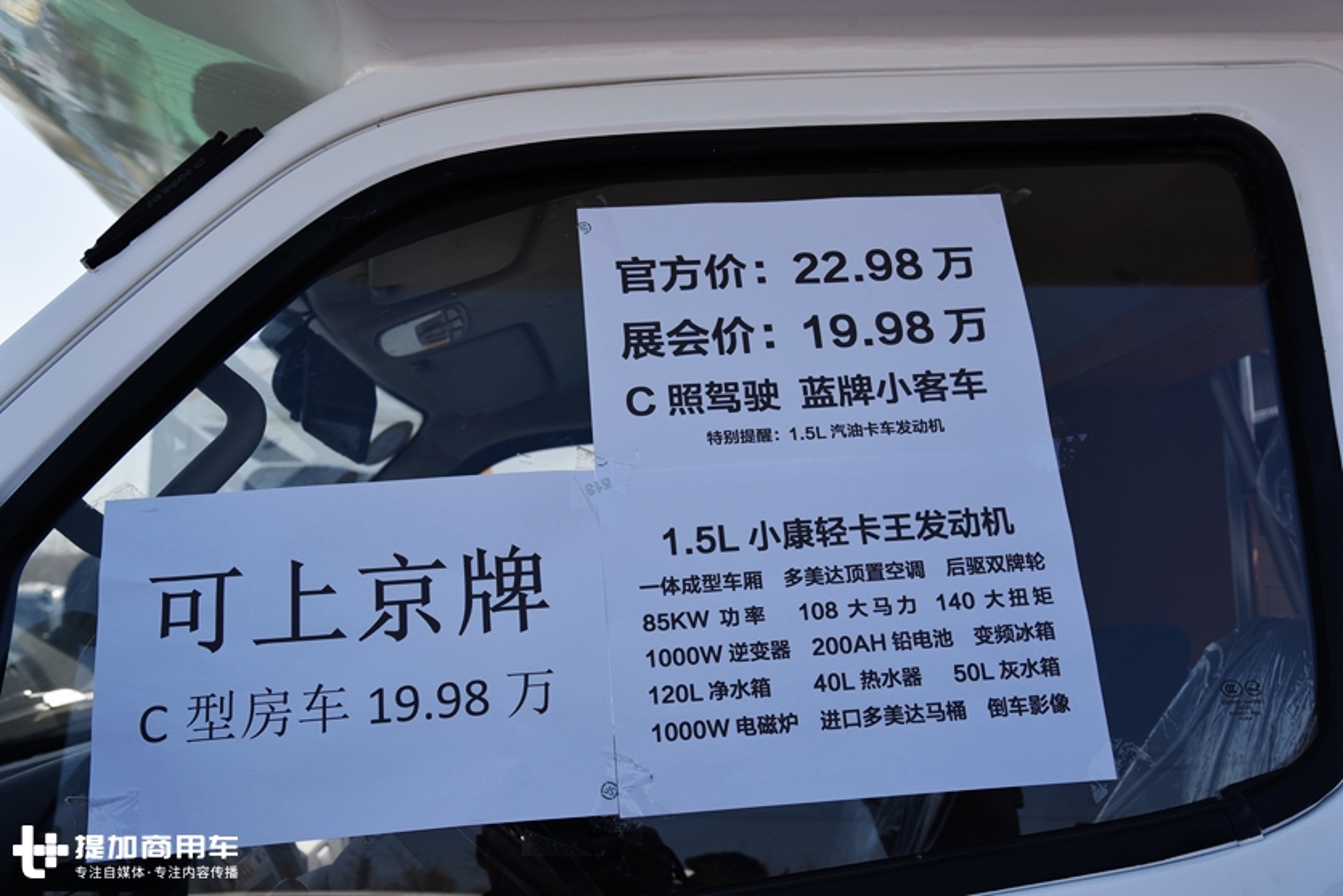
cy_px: 448
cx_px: 672
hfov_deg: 50.7
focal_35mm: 38
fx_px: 1418
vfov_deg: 35.1
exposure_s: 1/320
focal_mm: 38
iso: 200
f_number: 9
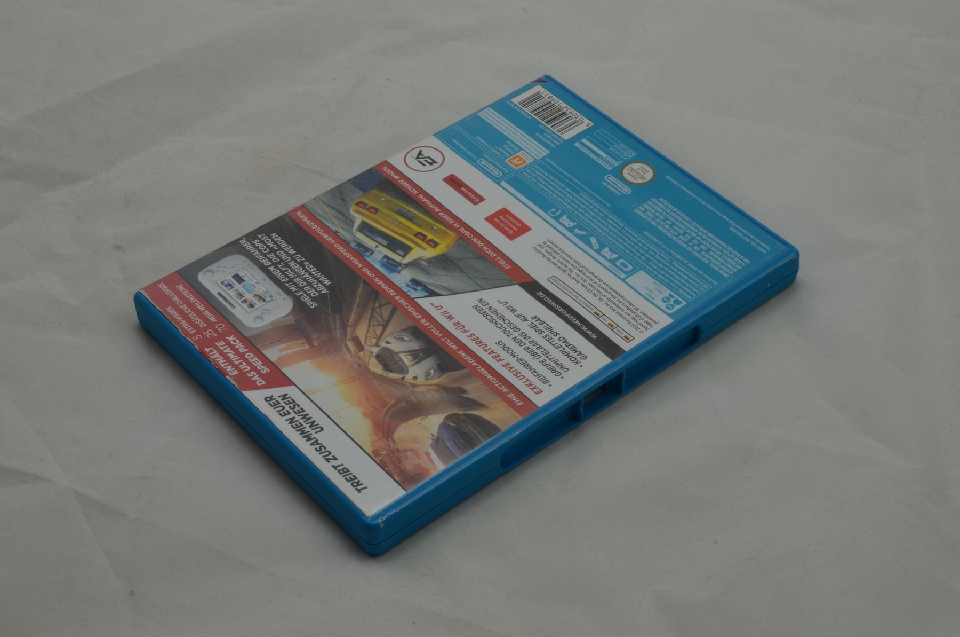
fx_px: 1597
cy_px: 318
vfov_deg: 22.5
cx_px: 480
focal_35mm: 60
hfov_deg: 33.5
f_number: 20
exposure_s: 1/3
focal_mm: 40
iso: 100
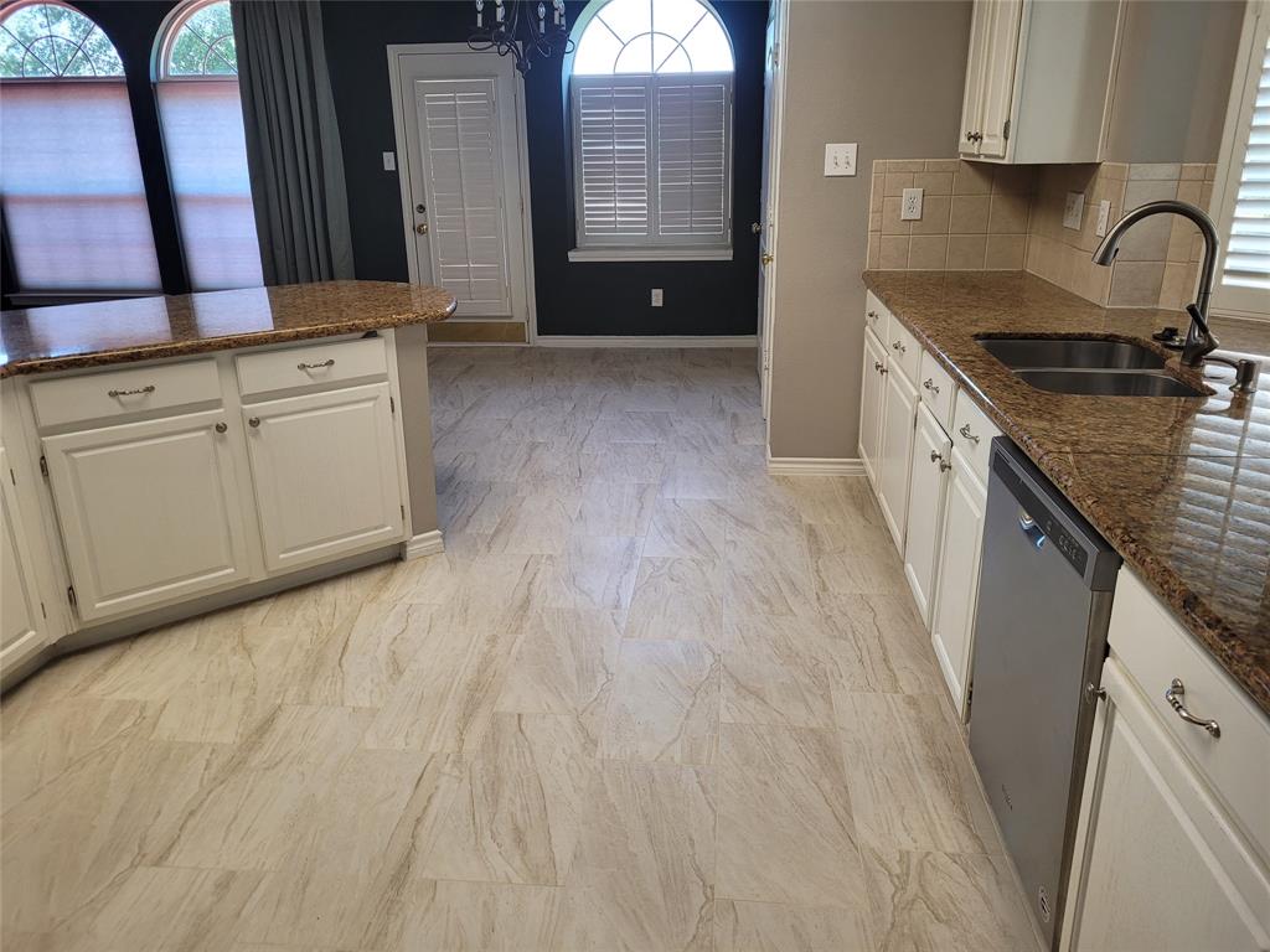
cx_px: 635
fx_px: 954
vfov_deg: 53.1
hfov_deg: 67.3
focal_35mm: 26
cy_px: 476
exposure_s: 1/120
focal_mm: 5.4
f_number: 1.8
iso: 125
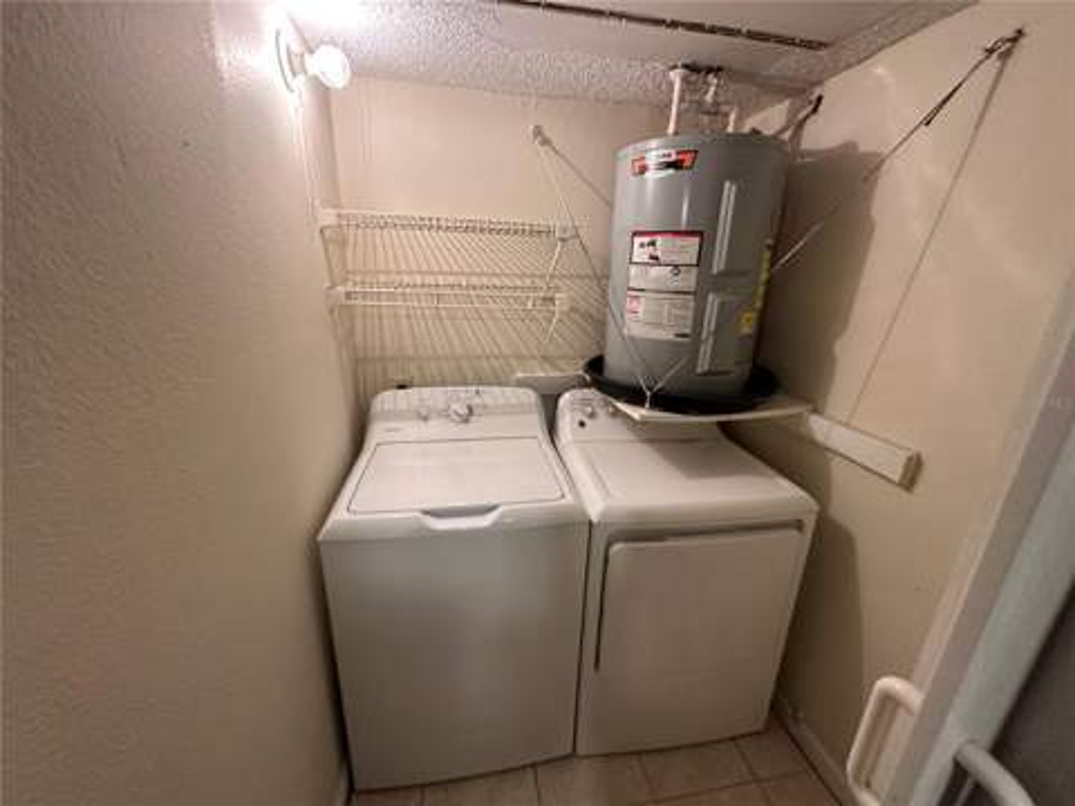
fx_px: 435
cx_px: 538
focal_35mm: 14
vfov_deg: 85.7
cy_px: 403
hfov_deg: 102.1
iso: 320
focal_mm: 2.22
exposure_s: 1/60
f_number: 2.2
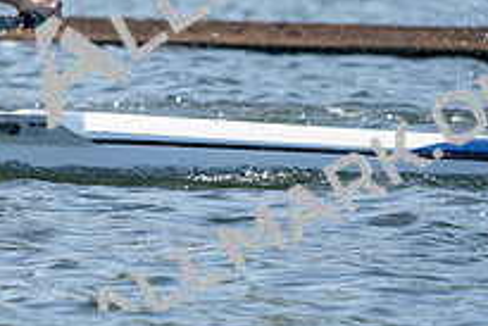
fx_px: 8966
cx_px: -169
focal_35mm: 661
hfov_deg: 3.1
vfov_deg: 2.1
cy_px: -96
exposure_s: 1/1600
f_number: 5.6
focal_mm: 234
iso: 320
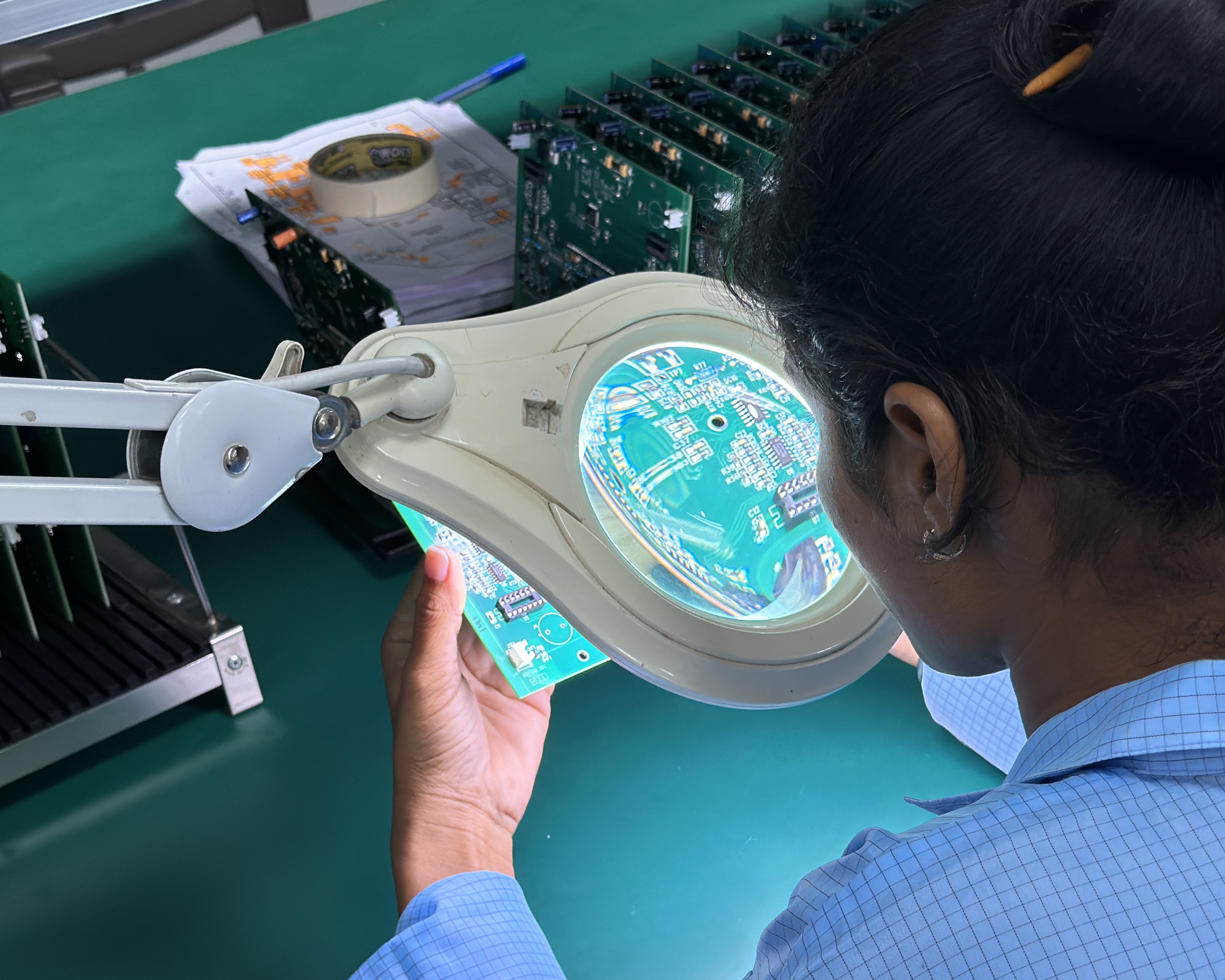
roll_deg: +3.8
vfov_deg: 24.6
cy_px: 535
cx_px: 681
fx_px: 2248
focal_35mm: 62
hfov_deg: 30.5
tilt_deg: -33.3
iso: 64
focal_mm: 6.86
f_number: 1.78
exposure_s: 1/138
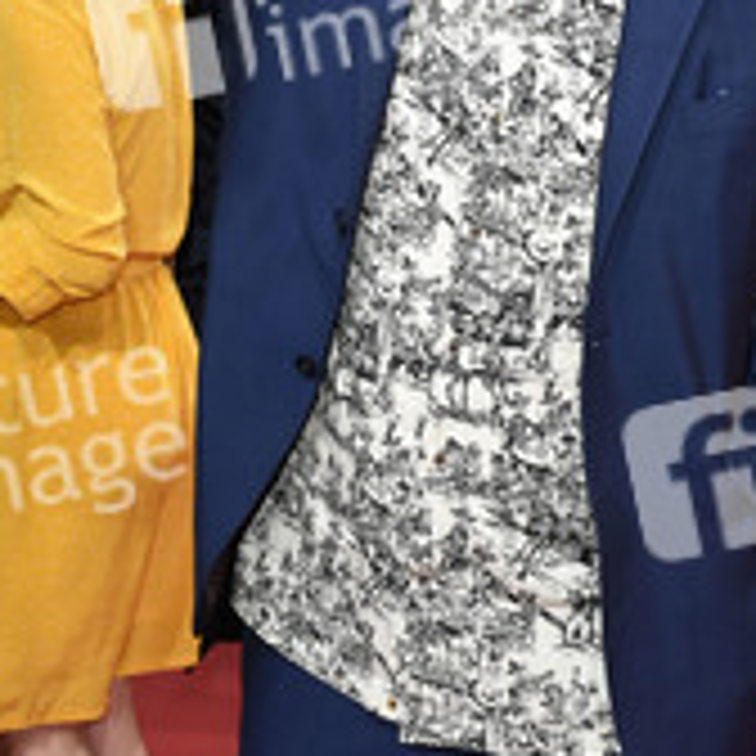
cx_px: 446
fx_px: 1952
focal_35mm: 79
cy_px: 230
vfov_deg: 21.8
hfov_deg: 21.9
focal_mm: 26
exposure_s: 1/160
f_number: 6.3
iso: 500
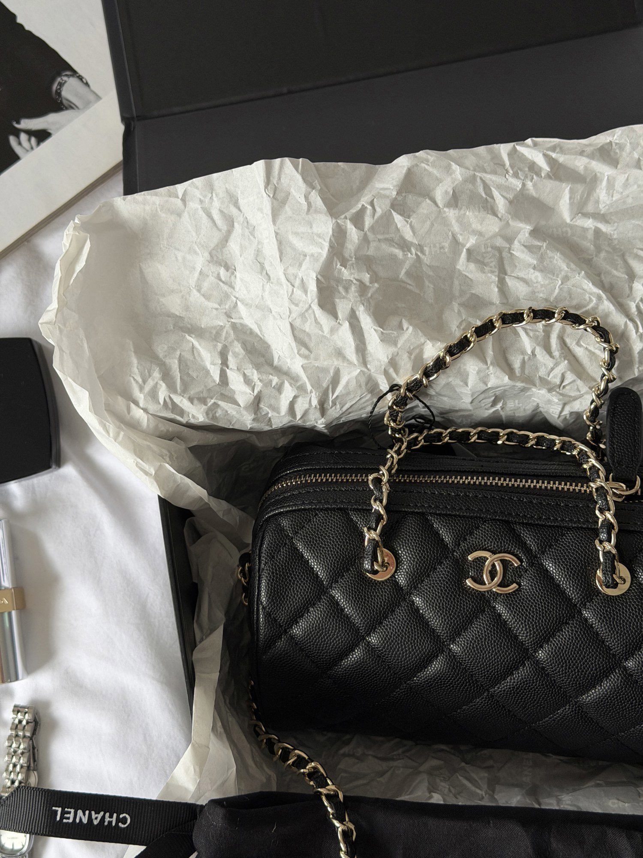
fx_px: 1189
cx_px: 322
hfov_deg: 30.3
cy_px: 429
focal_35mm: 48
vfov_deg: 39.7
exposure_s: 1/75
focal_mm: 6.76
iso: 100
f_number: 1.78
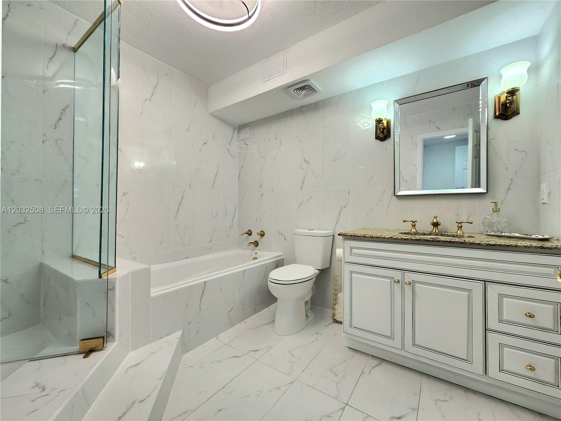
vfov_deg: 89.9
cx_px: 280
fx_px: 211
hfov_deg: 106.2
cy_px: 210
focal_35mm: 13
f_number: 2.2
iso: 64
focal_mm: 2.2
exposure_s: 1/60.2
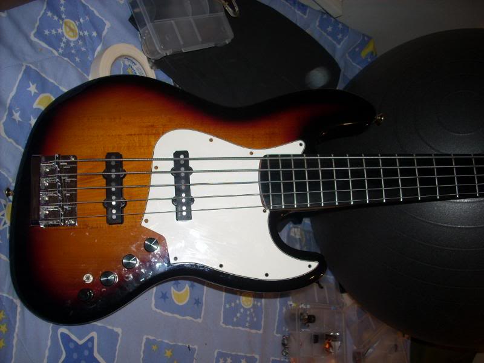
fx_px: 517
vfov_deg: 38.7
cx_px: 242
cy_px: 182
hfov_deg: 50.1
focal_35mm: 37
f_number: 2.8
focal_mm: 6.2
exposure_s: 1/60
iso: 64
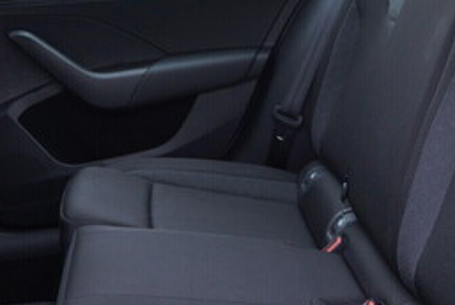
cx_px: 250
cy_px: 70
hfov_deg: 26.3
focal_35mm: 77
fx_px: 974
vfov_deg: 17.6
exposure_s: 1/40
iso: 200
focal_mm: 24
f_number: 2.8
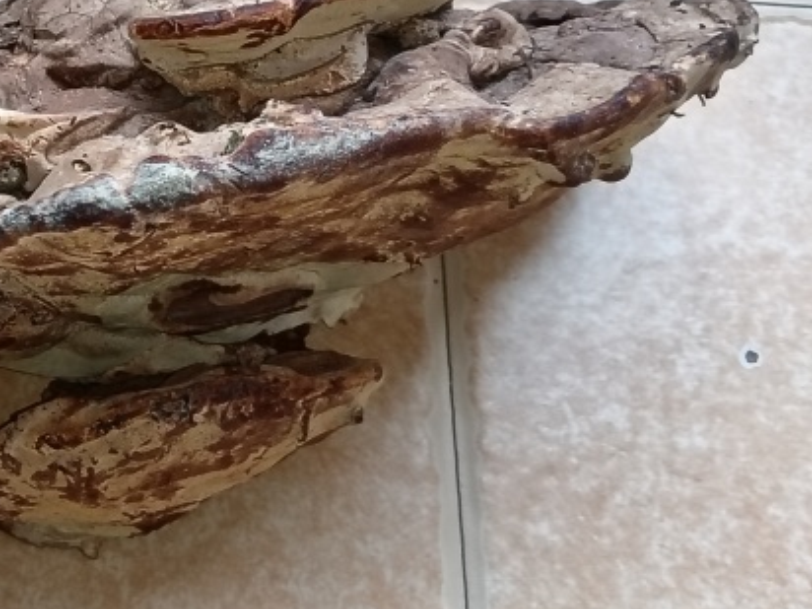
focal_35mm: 66
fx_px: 1548
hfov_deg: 28.4
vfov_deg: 22.2
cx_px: 95
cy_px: 201
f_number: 1.8
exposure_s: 1/33.3
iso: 1425
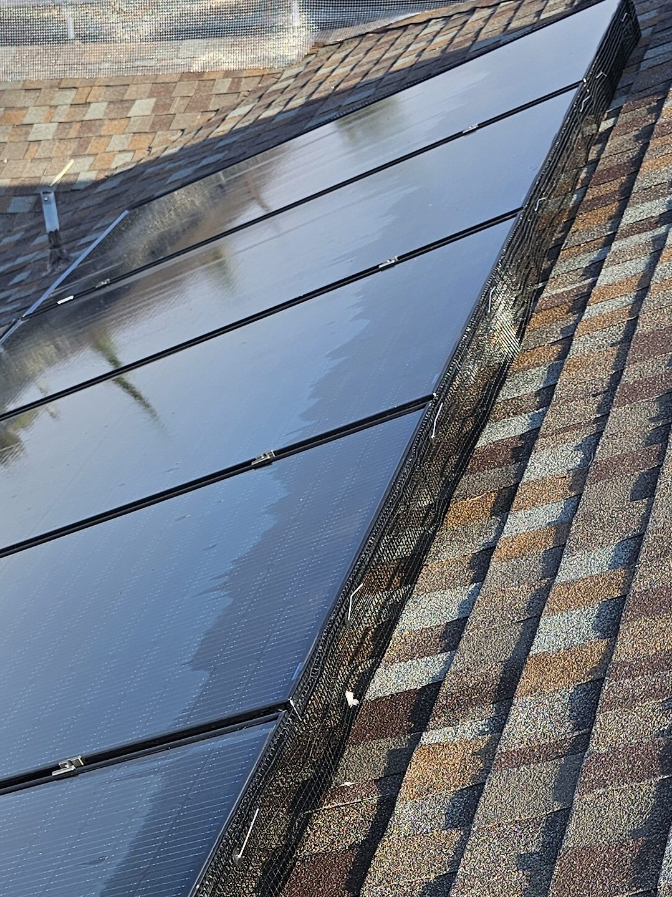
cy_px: 1056
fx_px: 1657
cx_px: 410
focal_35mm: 64
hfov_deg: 22.9
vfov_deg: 27.0
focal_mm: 6.3
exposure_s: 1/291
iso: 10
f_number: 1.7
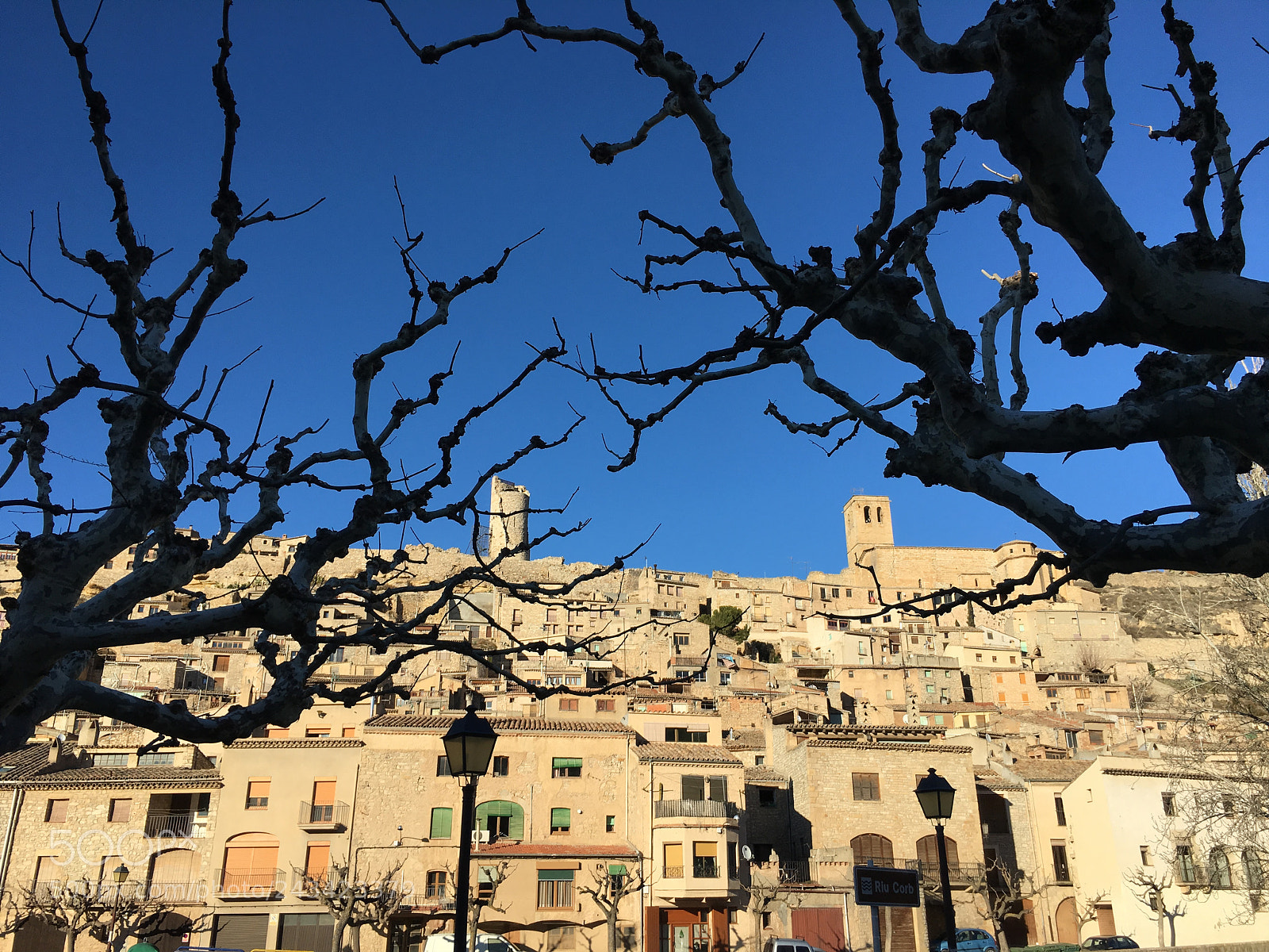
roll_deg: +0.7
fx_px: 1063
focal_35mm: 29
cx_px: 634
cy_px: 476
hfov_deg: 61.7
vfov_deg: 48.2
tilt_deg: +22.1
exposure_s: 1/1603
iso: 25
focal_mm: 4.15
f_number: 2.2
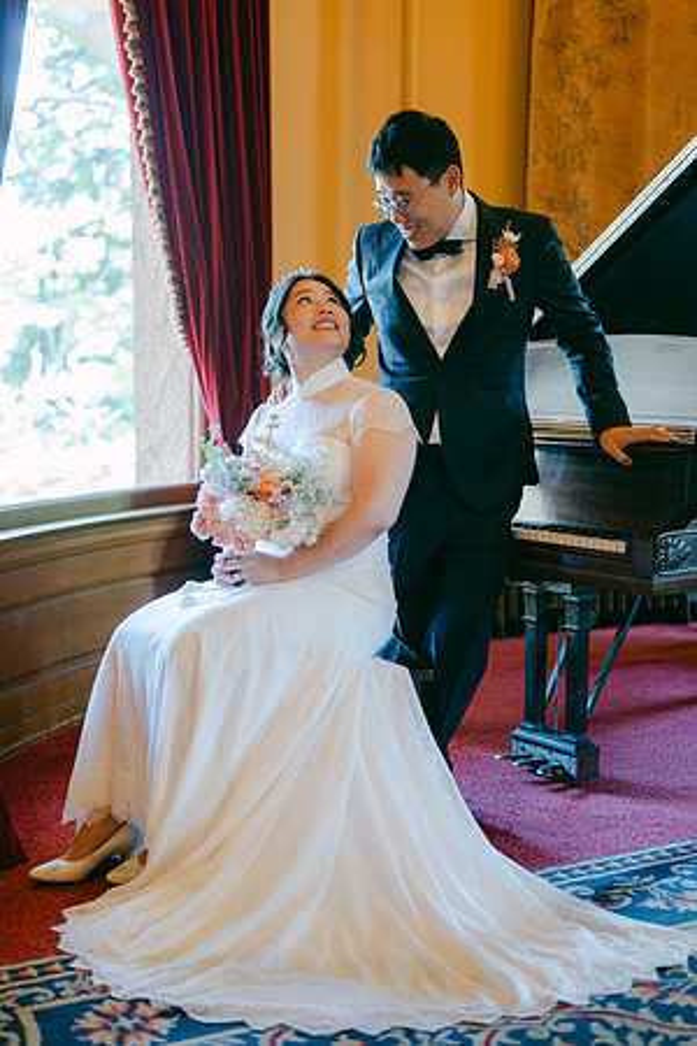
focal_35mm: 50
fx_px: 1452
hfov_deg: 27.0
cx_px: 348
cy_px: 523
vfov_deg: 39.6
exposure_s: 1/125
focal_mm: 50
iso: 800
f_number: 1.8
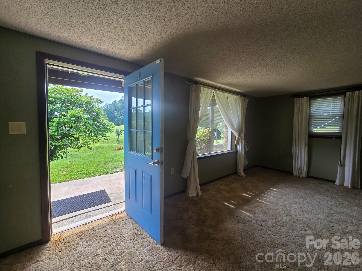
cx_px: 181
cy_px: 136
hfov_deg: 106.2
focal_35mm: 13
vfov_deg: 89.9
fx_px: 136
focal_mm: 2.2
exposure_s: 1/203
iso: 50
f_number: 2.2
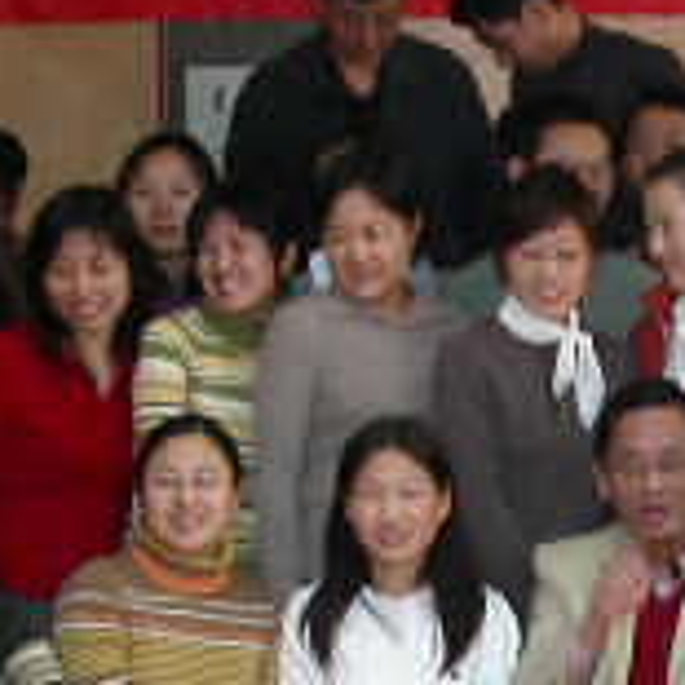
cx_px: 698
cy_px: 579
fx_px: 3112
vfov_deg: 12.5
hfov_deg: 12.4
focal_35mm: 139
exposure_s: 1/30
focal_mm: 7.8
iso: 160
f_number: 2.8
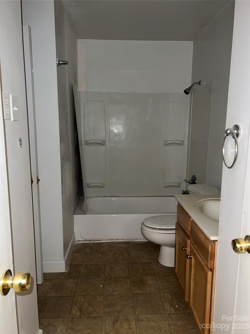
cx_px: 125
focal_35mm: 26
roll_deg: -0.1
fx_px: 250
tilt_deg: -9.2
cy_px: 167
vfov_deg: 67.3
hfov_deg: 53.1
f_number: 1.5
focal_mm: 5.7
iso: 40
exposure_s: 1/6
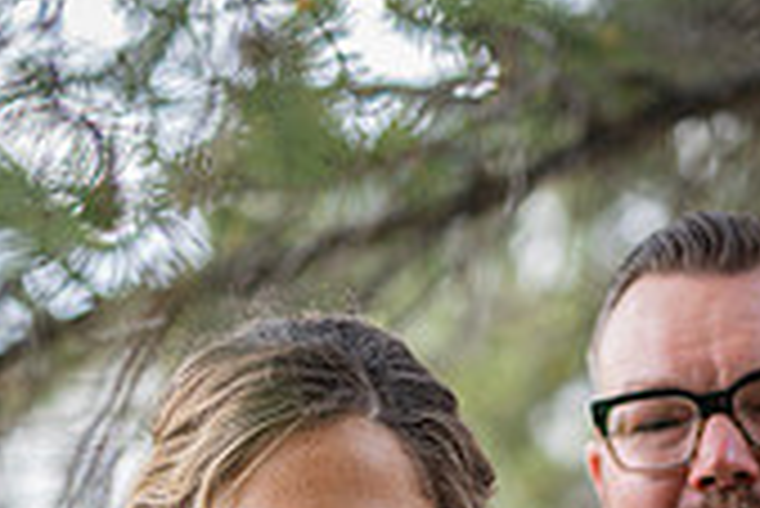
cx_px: 488
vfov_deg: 9.8
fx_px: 2810
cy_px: 899
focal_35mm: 133
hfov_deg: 15.4
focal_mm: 50
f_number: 1.8
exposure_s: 1/500
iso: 125
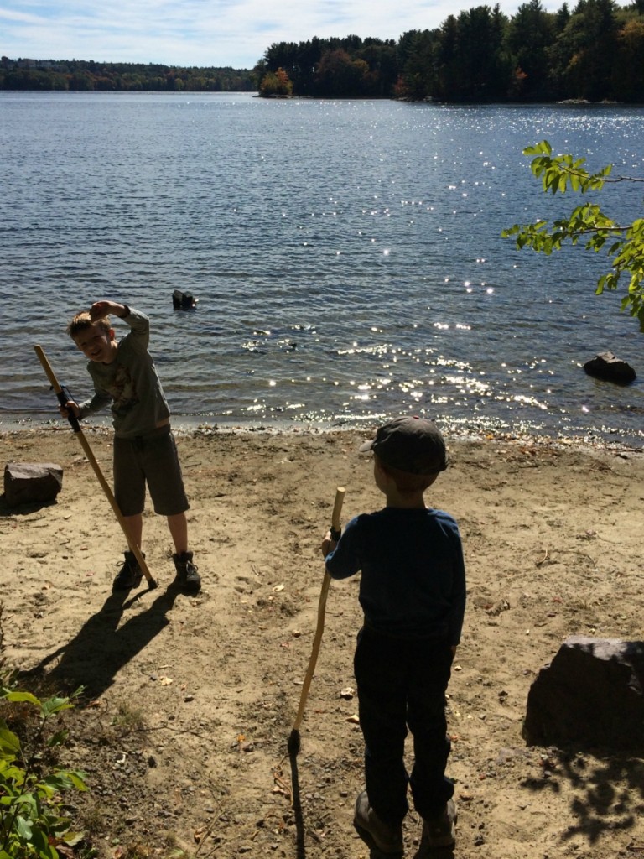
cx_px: 322
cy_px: 430
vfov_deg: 61.7
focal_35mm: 29
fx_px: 719
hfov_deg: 48.2
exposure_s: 1/5128
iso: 40
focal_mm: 4.15
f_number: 2.2
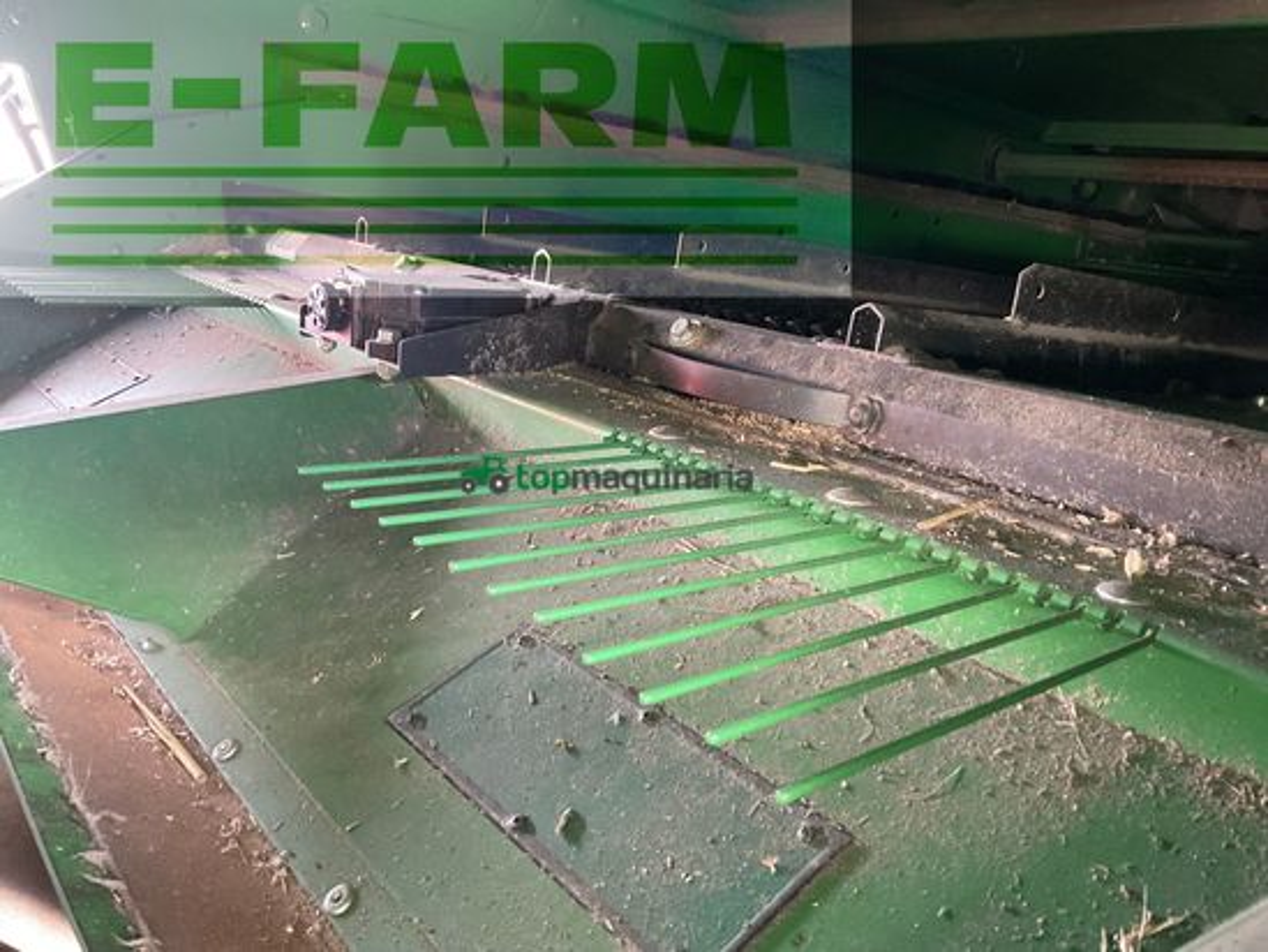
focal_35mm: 29
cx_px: 634
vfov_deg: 48.2
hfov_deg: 61.6
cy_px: 476
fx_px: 1063
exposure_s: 1/40
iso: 250
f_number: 1.8
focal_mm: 3
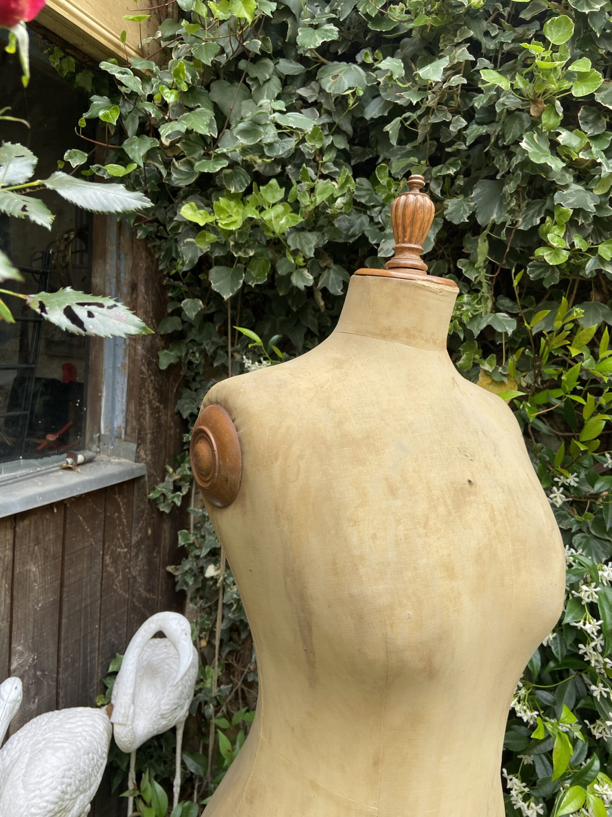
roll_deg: -3.5
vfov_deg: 67.3
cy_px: 408
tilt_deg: -4.4
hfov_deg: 53.1
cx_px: 306
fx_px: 613
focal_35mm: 26
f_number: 1.8
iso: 32
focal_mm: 4.25
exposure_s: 1/304
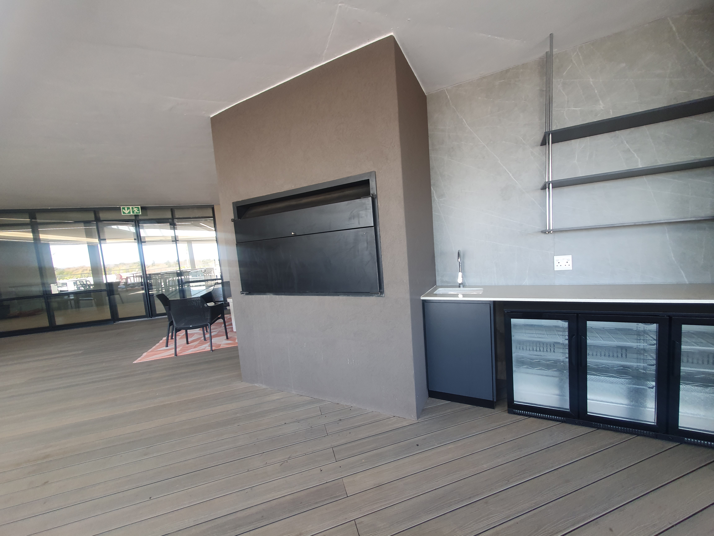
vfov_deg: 89.9
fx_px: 268
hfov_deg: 106.2
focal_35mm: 13
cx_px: 357
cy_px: 268
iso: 64
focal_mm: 1.8
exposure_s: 1/50
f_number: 2.2
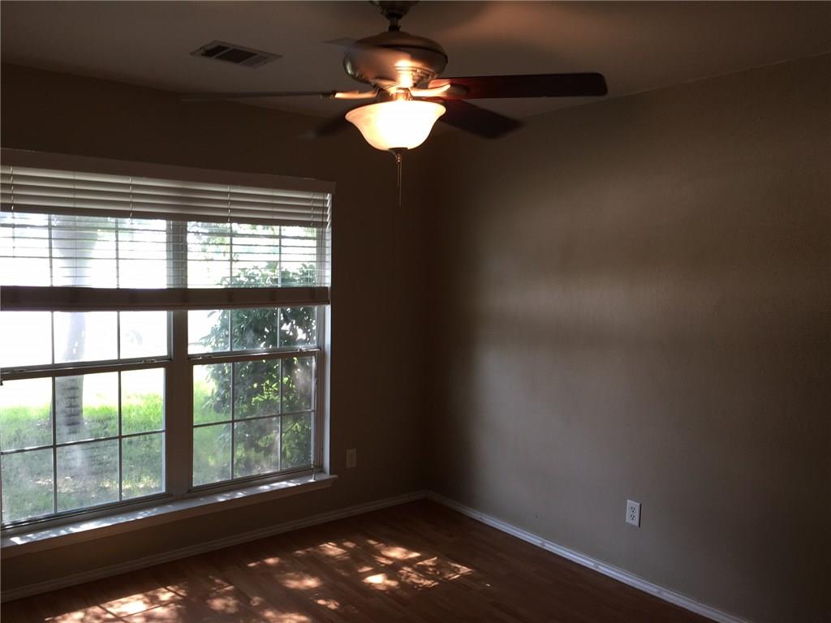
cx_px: 416
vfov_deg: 48.2
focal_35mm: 29
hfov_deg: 61.7
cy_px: 312
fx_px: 696
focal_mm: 4.15
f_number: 2.2
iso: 25
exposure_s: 1/40
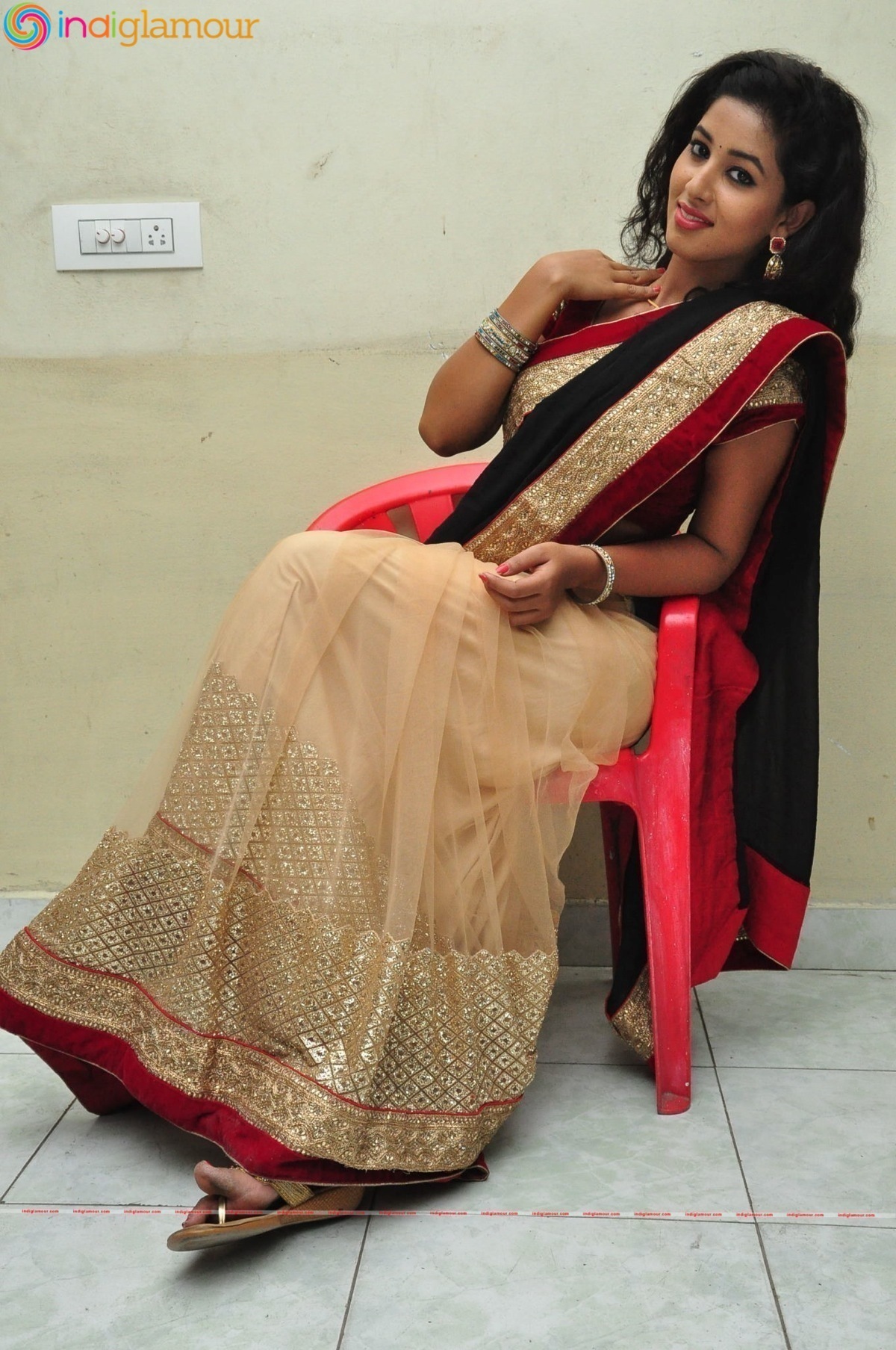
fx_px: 1460
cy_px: 675
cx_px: 448
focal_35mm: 39
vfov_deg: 49.6
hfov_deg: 34.1
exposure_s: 1/125
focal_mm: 26
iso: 1600
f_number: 7.1
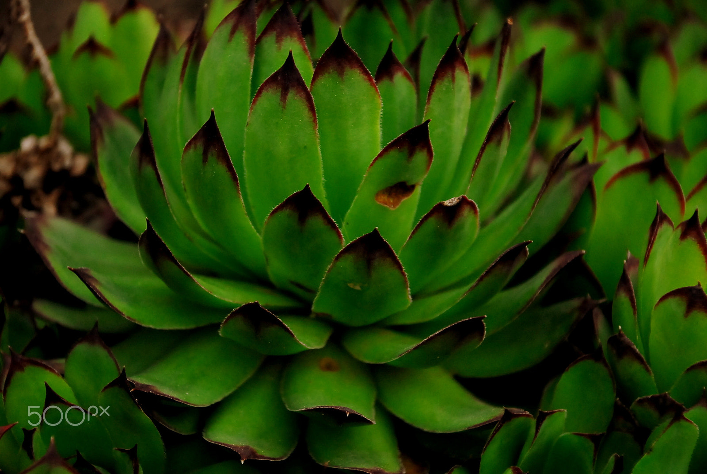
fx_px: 2802
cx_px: 354
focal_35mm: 142
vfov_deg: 9.7
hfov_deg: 14.4
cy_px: 237
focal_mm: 95
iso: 640
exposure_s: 1/250
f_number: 5.6
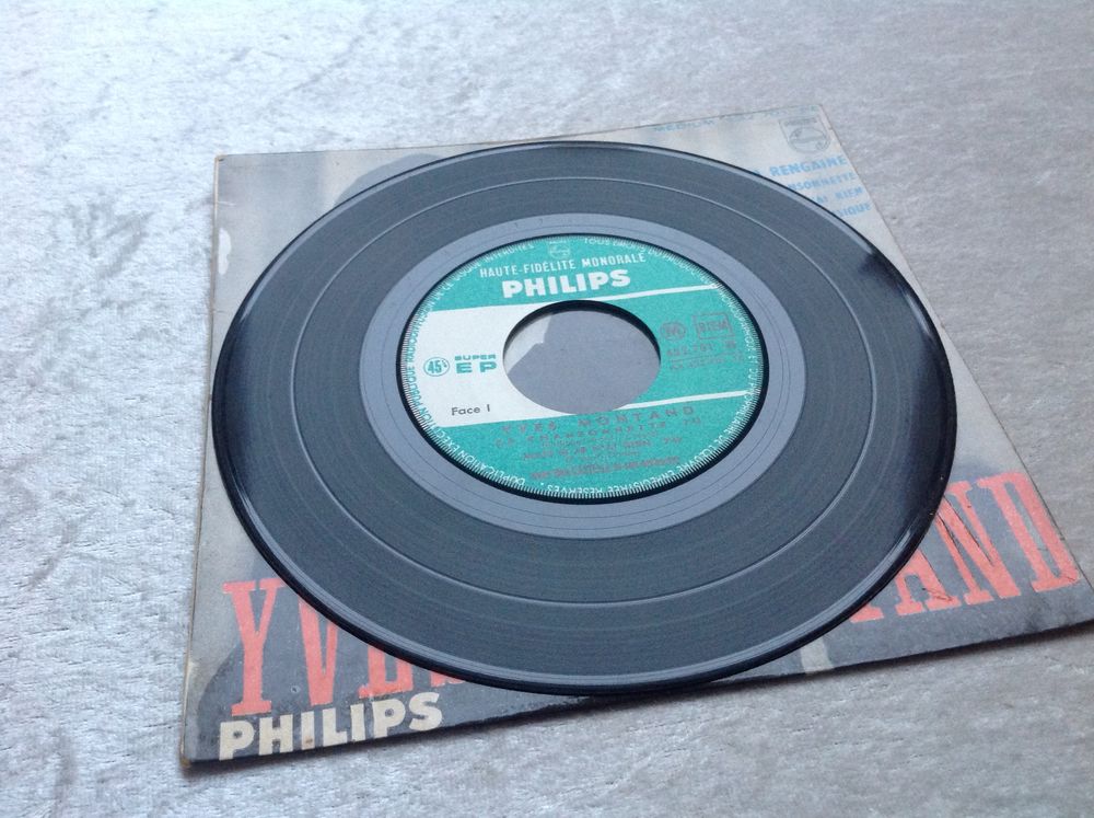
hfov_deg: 52.7
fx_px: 1105
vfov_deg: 40.6
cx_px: 547
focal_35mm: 35
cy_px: 409
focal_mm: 4.28
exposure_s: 1/15
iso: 250
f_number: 2.4
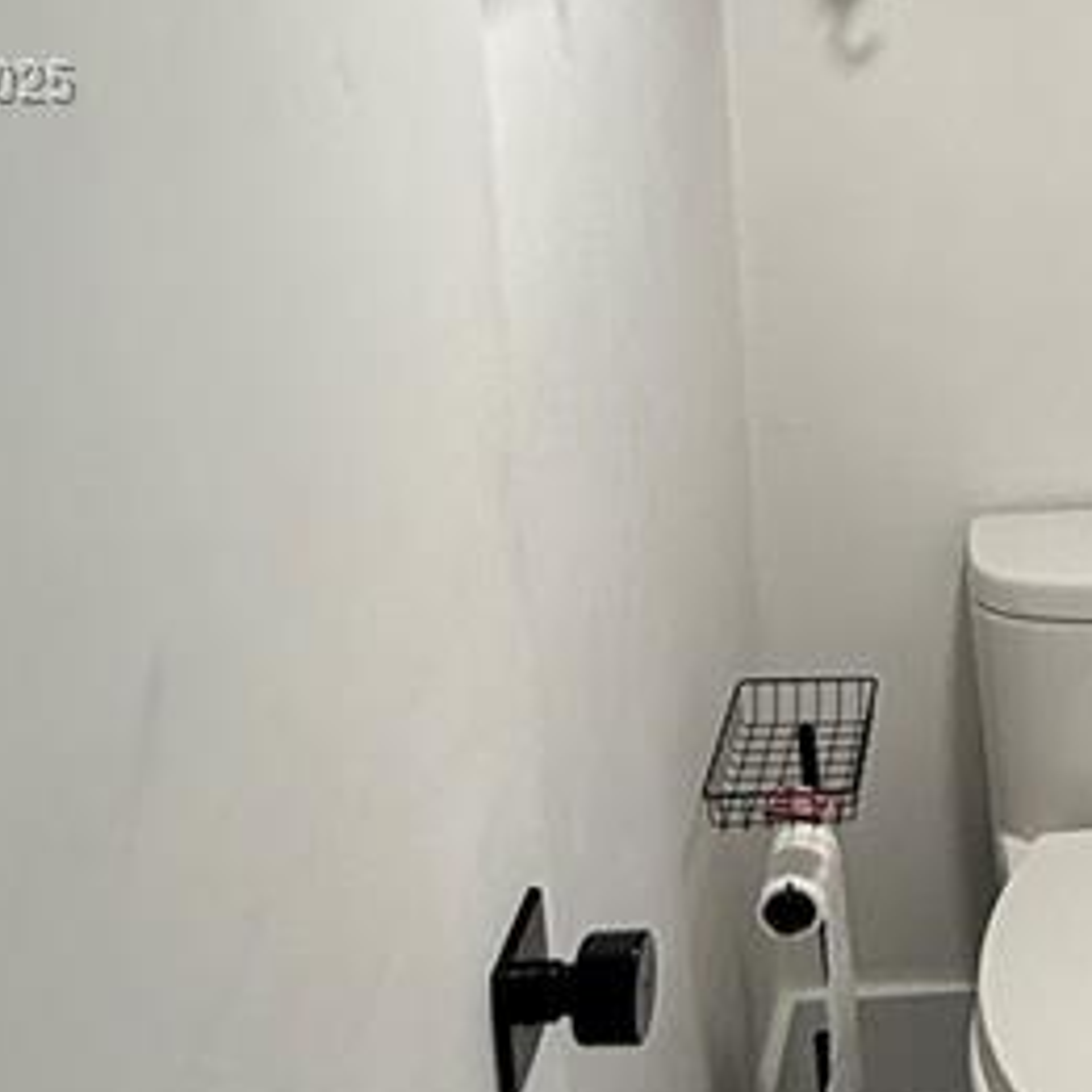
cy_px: 84
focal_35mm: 57
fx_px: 2034
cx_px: 1188
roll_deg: +0.1
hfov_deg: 27.6
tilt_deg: -11.3
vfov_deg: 28.7
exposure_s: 1/100
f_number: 2.2
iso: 125
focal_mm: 2.22
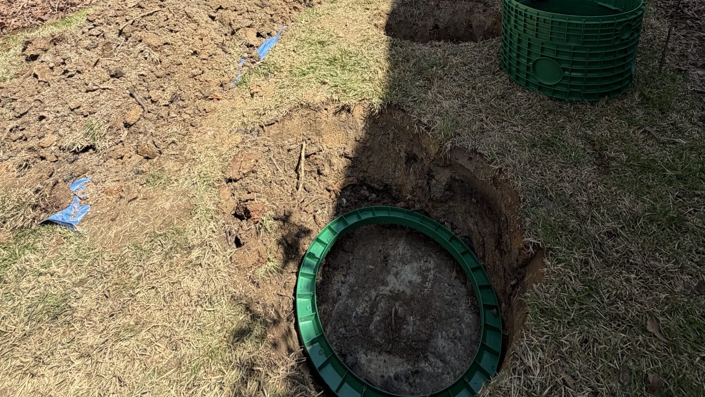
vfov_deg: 44.7
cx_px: 361
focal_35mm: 21
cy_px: -8
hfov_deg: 83.8
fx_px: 393
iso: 40
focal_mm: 2.22
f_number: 2.2
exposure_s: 1/726
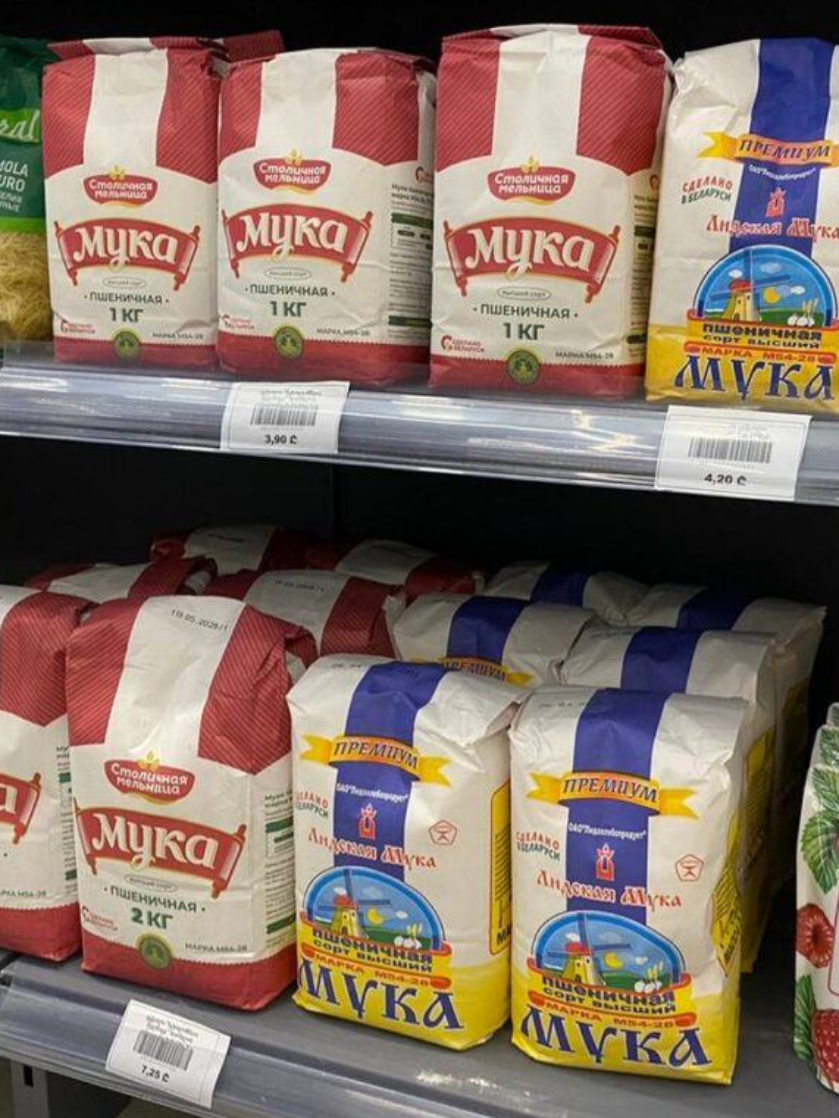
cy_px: 558
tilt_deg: -16.3
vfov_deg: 52.6
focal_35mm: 35
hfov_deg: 40.3
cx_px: 545
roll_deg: -0.9
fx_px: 1131
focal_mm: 4.25
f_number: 1.8
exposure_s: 1/50
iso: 200
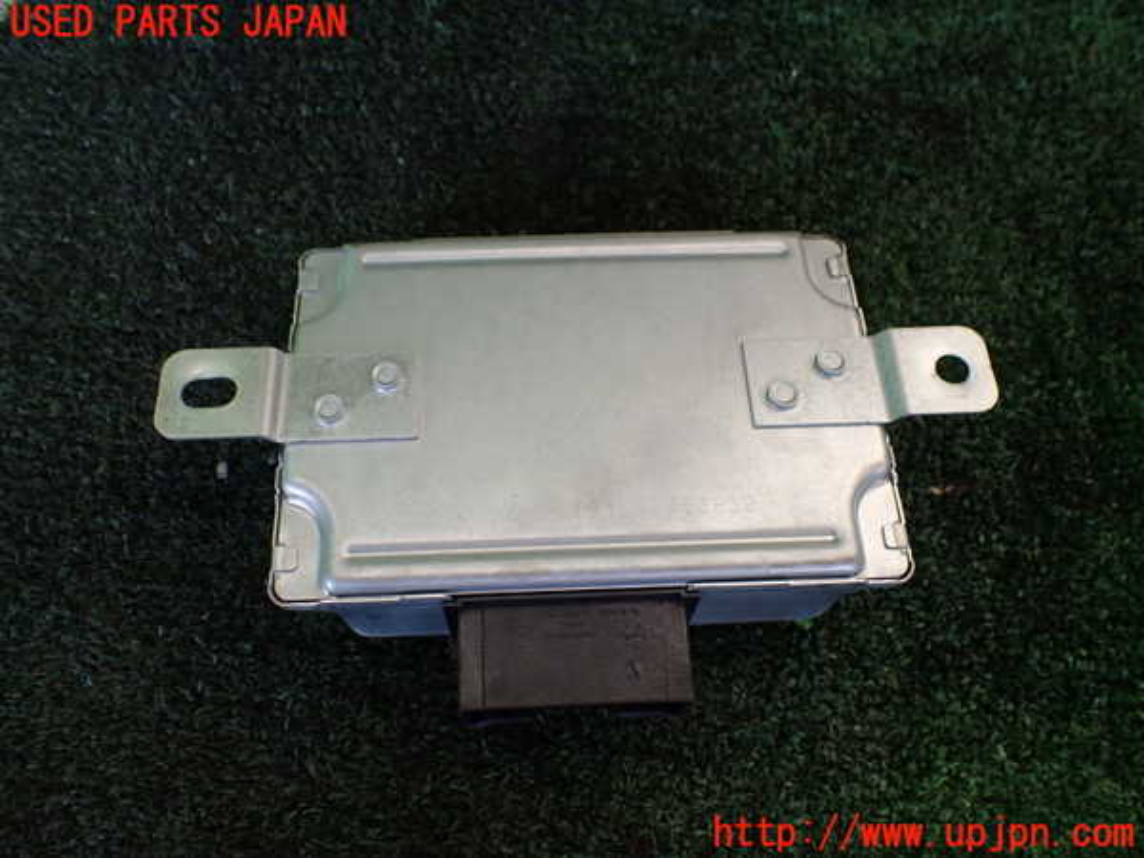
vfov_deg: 46.8
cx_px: 572
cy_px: 429
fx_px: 991
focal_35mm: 30
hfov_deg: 60.0
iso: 100
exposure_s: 1/200
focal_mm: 5.4
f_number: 2.3
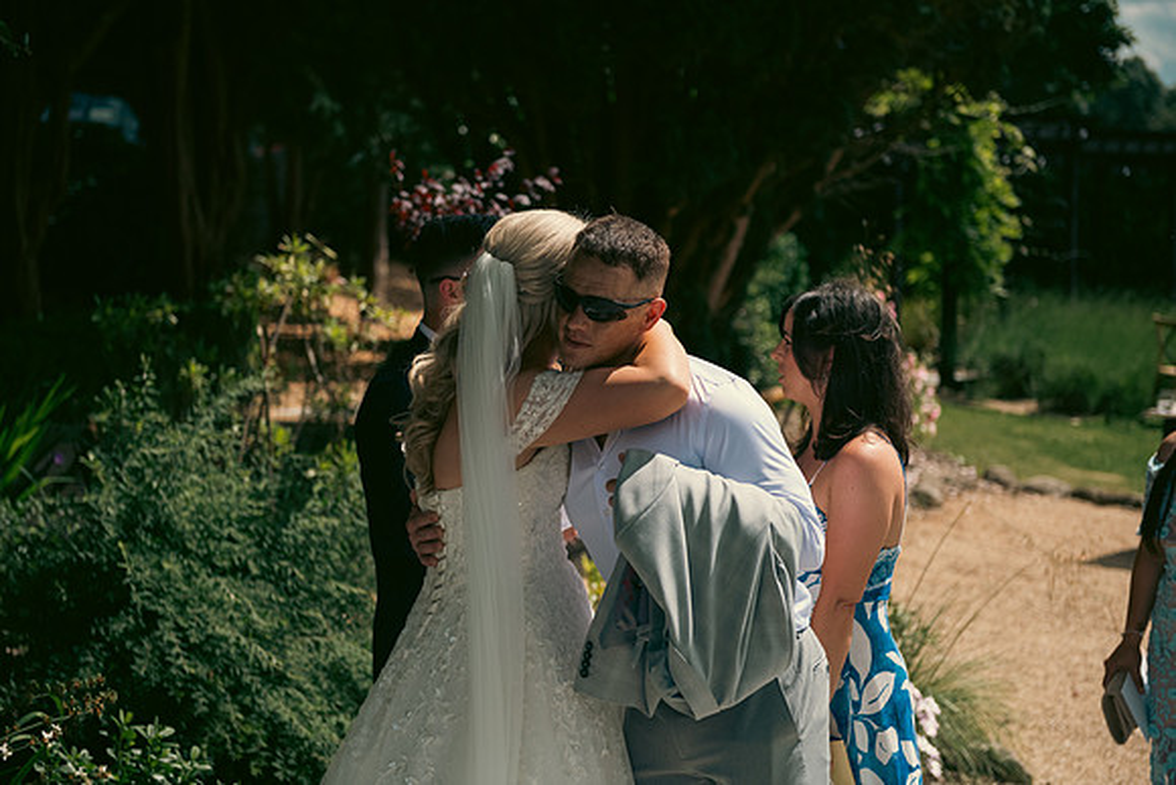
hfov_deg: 28.8
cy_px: 392
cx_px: 588
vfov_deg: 19.5
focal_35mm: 70
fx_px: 2287
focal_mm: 70
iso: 250
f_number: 3.5
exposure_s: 1/4000
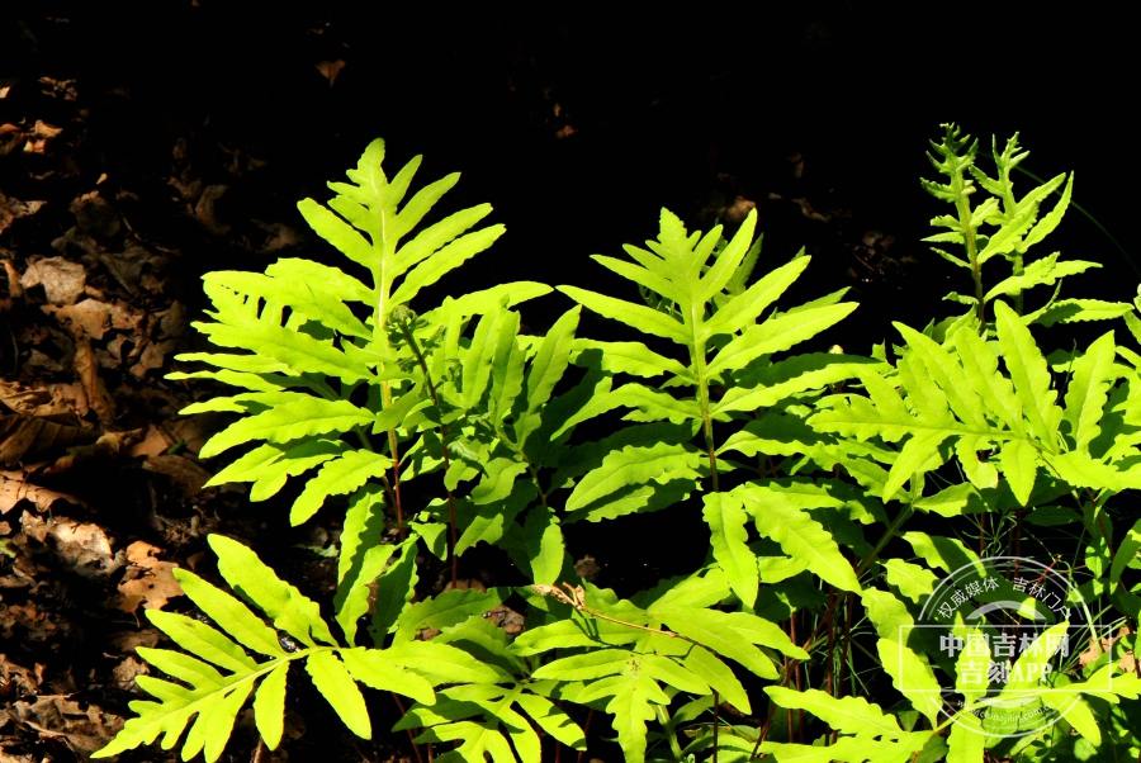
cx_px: 570
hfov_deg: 13.0
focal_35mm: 158
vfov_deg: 8.7
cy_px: 382
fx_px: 4997
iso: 560
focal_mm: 105
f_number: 18
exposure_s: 1/200
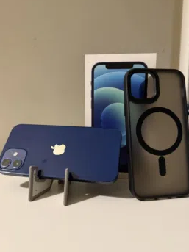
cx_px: 96
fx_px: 204
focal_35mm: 28
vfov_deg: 63.4
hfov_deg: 49.7
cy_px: 131
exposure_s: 1/50
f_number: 1.78
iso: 500
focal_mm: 6.76
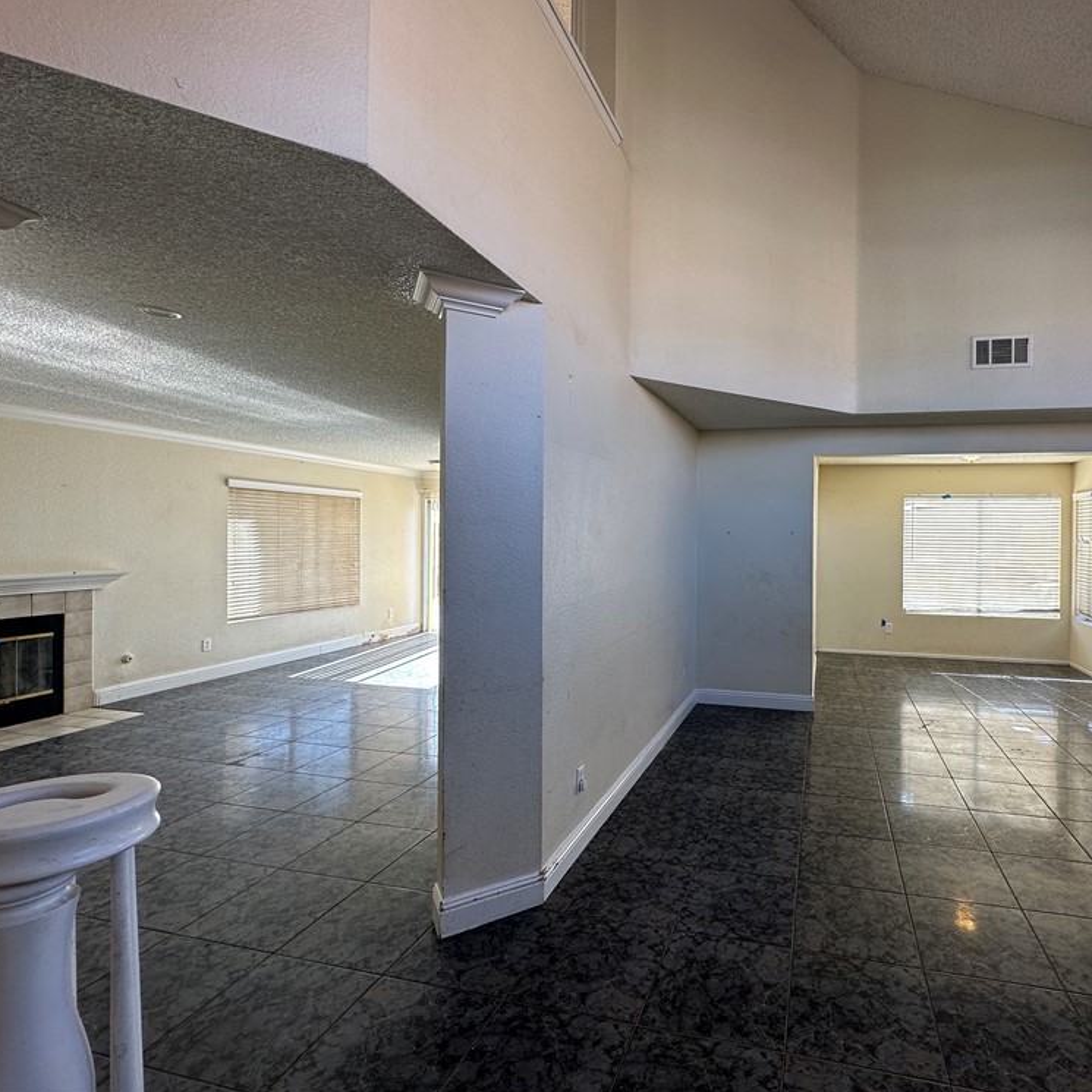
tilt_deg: -0.5
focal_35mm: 17
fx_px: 607
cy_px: 535
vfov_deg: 84.0
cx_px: 695
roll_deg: -0.8
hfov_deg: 82.1
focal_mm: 2.22
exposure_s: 1/128
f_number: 2.2
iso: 40
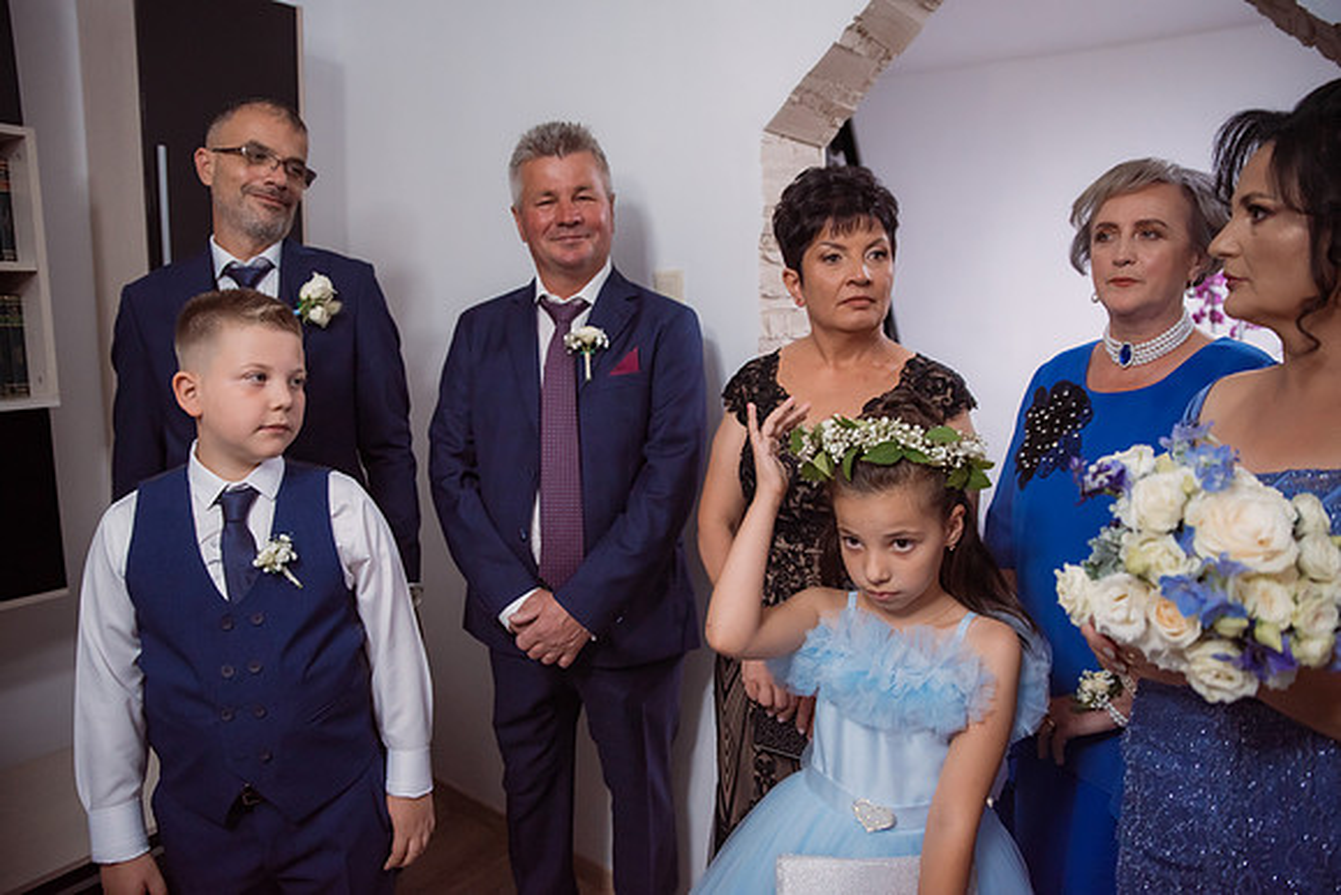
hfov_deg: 73.7
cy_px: 448
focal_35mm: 24
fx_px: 894
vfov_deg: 53.2
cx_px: 670
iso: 1600
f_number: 2.8
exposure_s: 1/200
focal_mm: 24
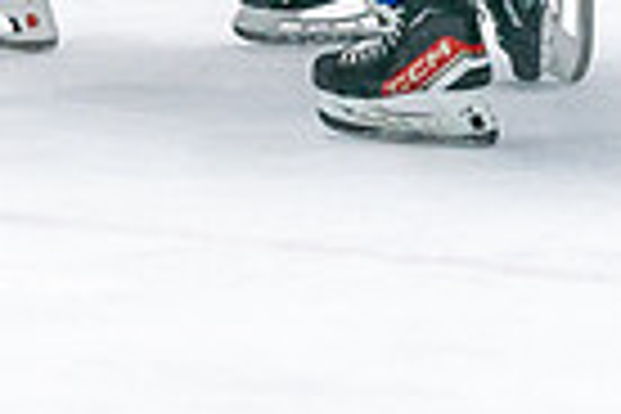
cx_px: -118
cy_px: -453
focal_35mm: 469
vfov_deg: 2.9
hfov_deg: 4.4
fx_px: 8090
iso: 3200
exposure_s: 1/1250
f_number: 2.8
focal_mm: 101
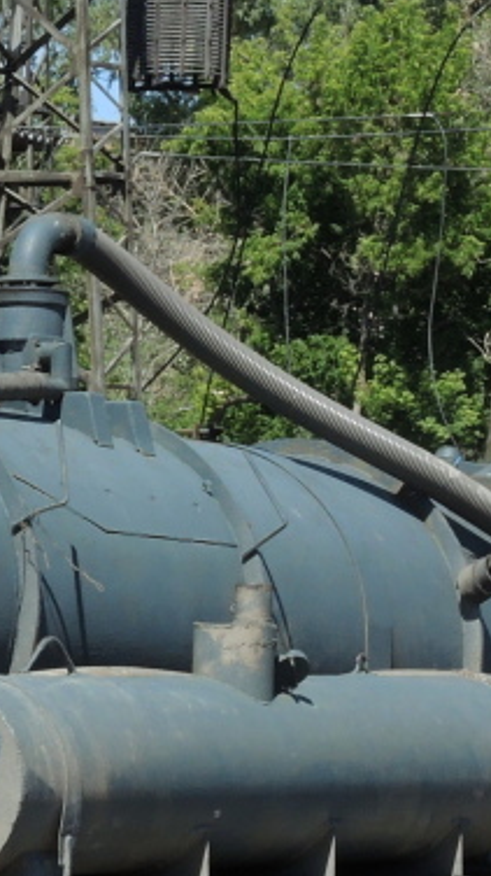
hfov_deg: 4.3
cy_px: 707
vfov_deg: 7.7
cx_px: -607
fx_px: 6469
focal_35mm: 279
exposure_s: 1/320
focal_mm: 15.9
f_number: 8
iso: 200
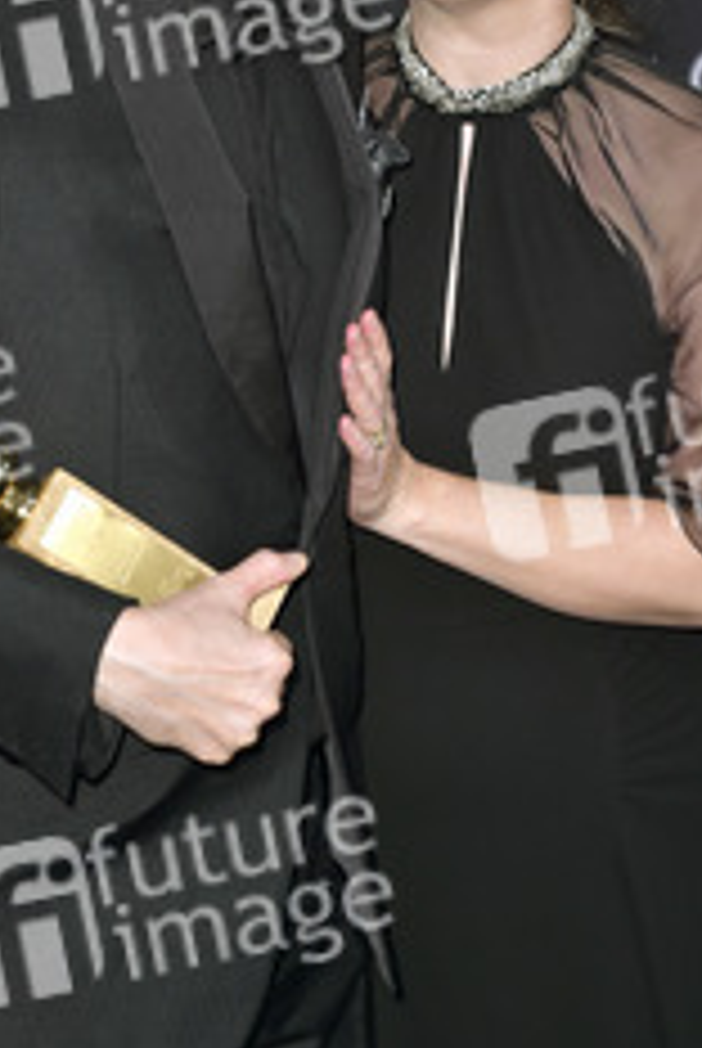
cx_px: 295
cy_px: 229
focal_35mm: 120
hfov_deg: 11.5
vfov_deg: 16.9
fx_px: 3499
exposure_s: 1/320
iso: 500
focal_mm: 70
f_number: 6.3
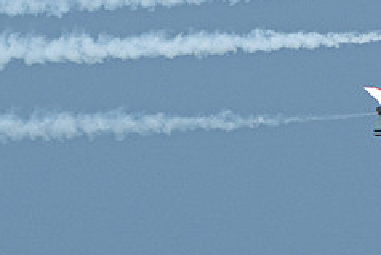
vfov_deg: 0.7
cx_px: 407
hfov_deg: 1.1
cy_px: 69
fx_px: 19887
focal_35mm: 1878
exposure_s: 1/2000
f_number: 10
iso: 640
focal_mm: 352
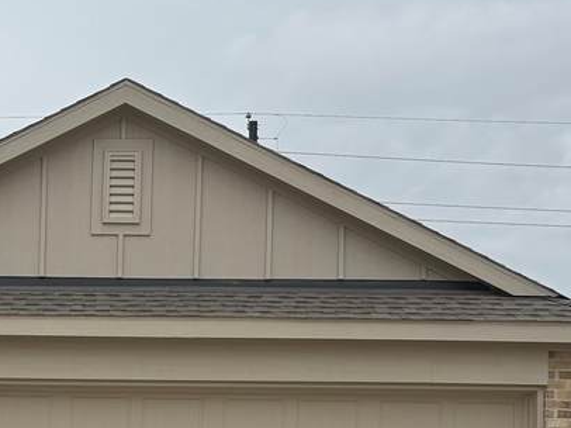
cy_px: 477
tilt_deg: +1.3
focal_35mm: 82
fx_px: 1352
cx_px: -3
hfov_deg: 22.9
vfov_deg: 17.3
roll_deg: -1.8
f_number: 1.6
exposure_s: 1/2342
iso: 50
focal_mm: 5.96
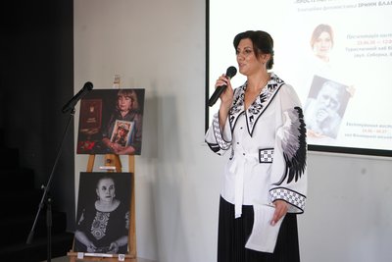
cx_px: 196
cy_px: 131
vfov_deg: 22.6
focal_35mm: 60
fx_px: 654
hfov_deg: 33.4
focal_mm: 60
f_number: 5.6
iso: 2000
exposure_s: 1/80
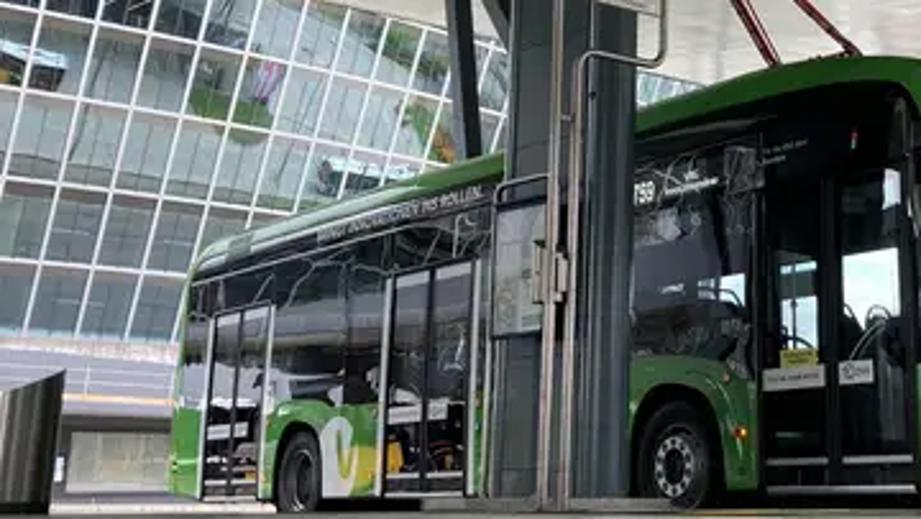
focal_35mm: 61
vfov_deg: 19.6
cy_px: 118
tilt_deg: +13.3
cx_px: 737
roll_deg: -1.0
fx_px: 1491
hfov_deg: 33.3
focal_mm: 3.99
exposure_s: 1/121
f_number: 1.8
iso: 25
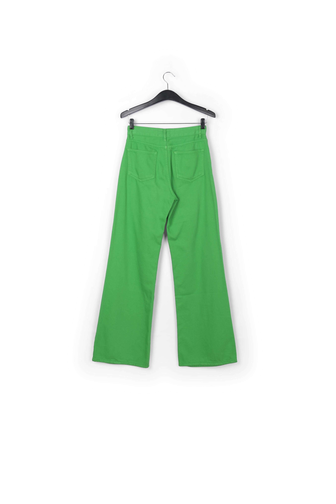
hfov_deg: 35.9
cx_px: 168
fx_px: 518
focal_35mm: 37
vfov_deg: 51.9
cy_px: 252
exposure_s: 1/200
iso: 100
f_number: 13
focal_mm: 37
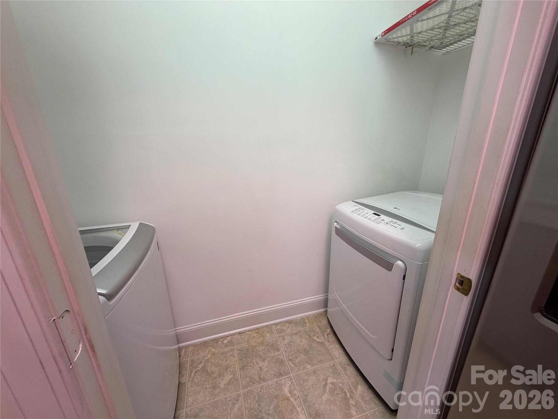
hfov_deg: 102.1
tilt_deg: -17.1
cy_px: 210
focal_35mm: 14
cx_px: 279
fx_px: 226
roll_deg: +1.2
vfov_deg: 85.7
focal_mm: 2.22
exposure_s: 1/120
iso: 250
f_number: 2.2
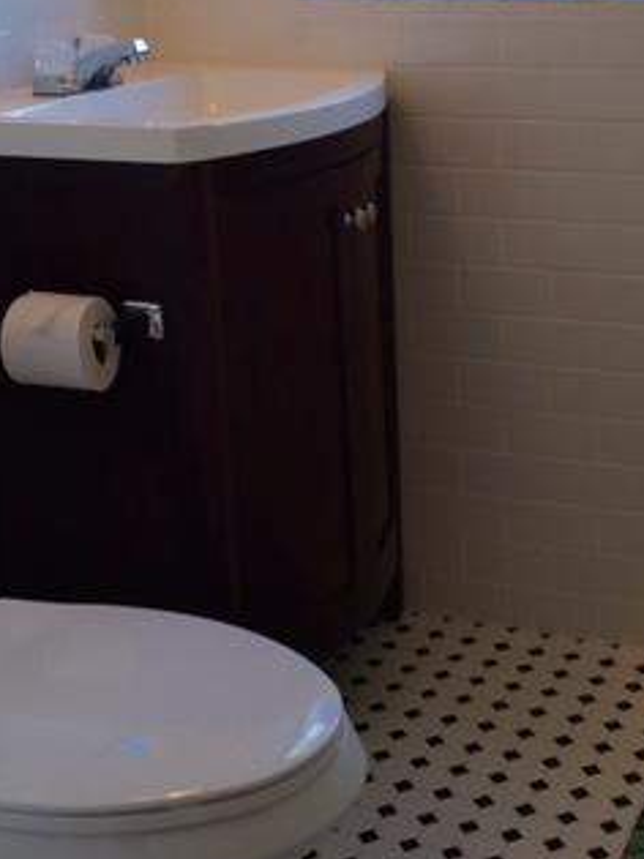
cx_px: 469
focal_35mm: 59
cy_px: 322
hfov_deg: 24.6
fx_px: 1465
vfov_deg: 32.6
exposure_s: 1/120
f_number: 2.2
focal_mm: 4.15
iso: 32
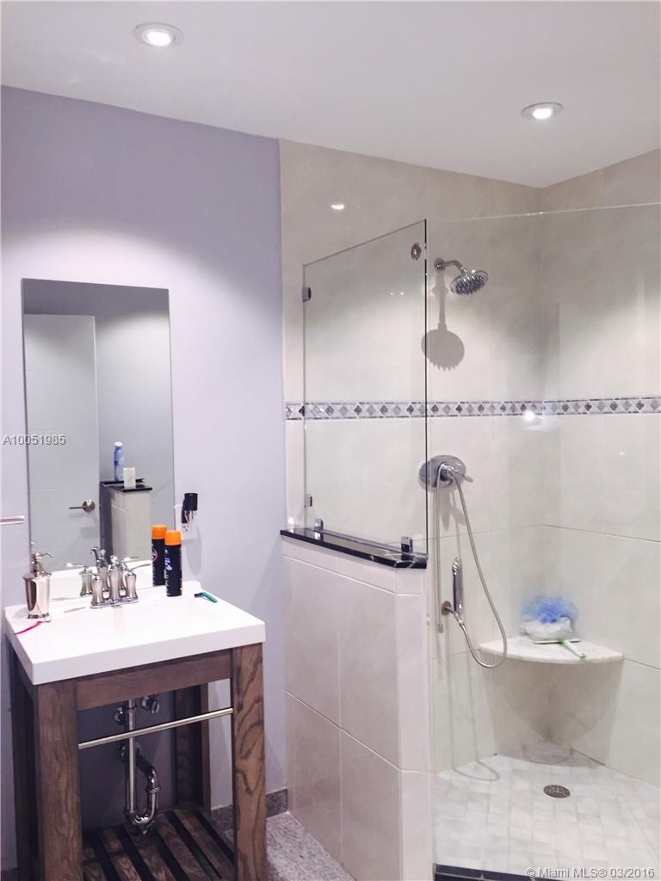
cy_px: 440
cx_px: 330
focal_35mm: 29
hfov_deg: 48.2
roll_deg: +1.1
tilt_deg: -2.2
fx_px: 738
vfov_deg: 61.7
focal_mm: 4.15
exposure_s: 1/30
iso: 64
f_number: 2.2
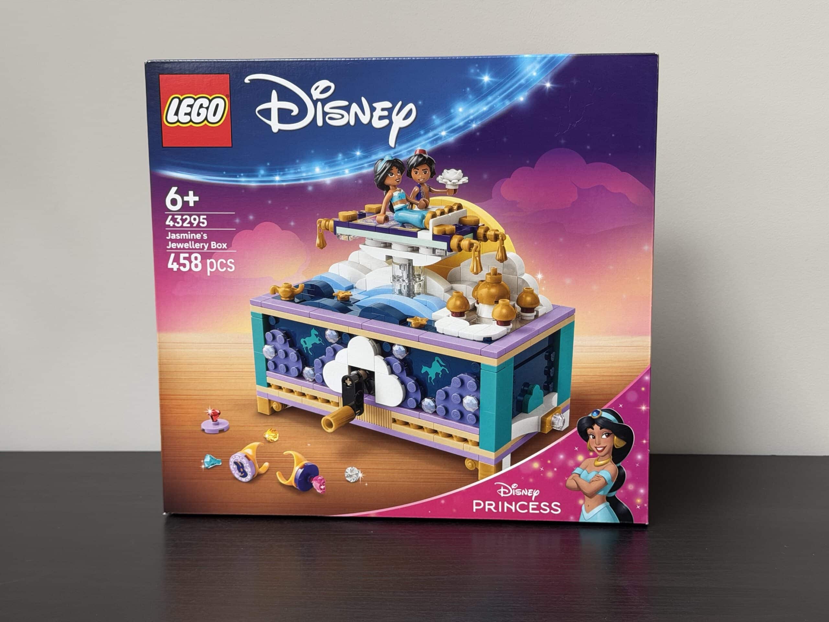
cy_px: 311
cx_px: 414
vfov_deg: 30.3
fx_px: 1150
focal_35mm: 48
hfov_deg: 39.7
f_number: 1.78
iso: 100
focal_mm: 6.76
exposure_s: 1/80
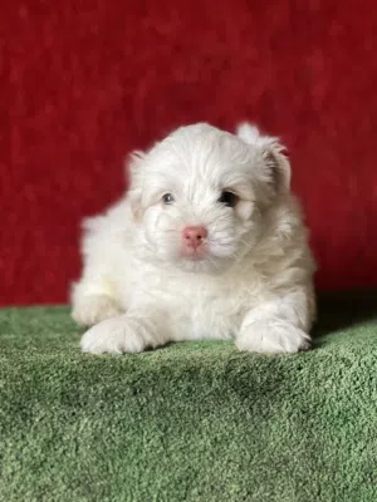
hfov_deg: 19.1
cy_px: 251
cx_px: 188
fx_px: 1118
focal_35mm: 77
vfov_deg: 25.3
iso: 160
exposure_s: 1/40
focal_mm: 9
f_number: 2.8
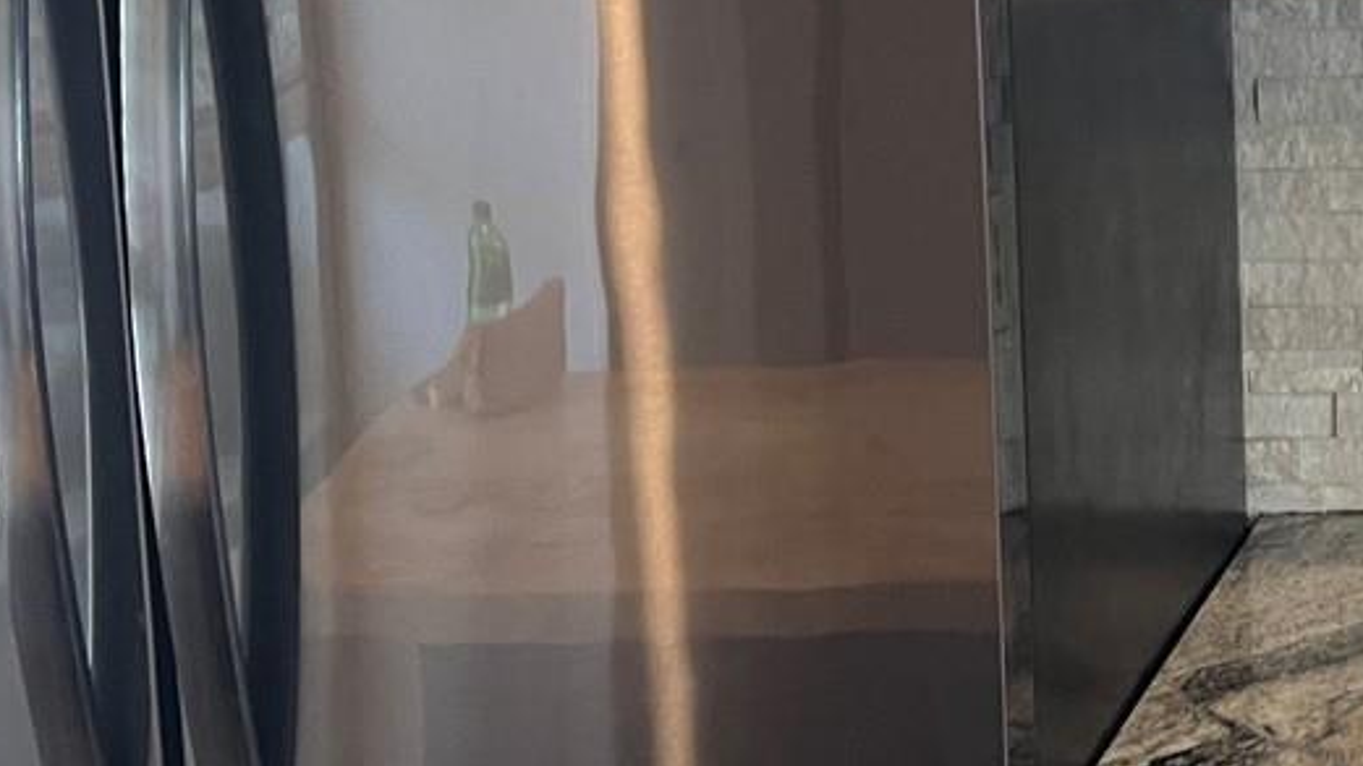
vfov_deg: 13.9
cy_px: 204
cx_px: 1515
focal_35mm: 87
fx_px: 3144
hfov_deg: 23.0
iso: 200
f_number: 1.5
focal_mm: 5.7
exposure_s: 1/60
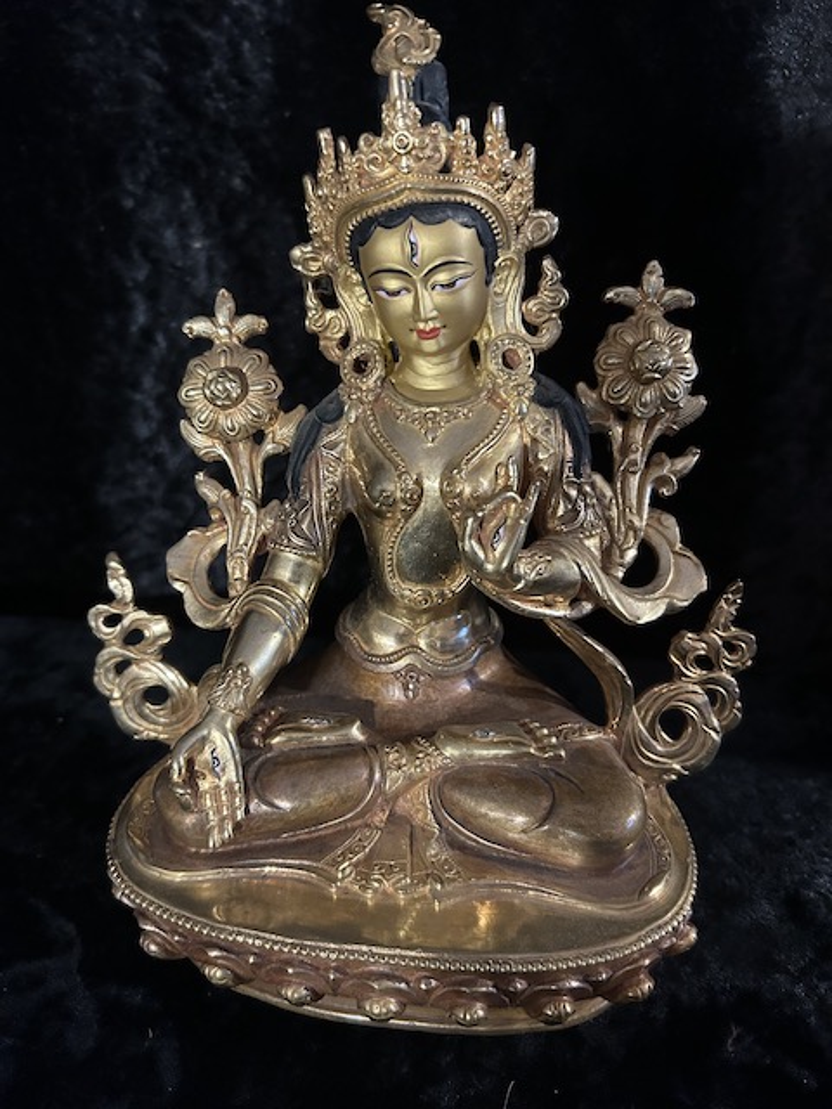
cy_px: 554
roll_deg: -0.5
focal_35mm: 26
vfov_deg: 67.3
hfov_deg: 53.1
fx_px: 833
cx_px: 416
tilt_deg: -25.8
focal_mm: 5.7
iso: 400
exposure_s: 1/33
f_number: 1.5
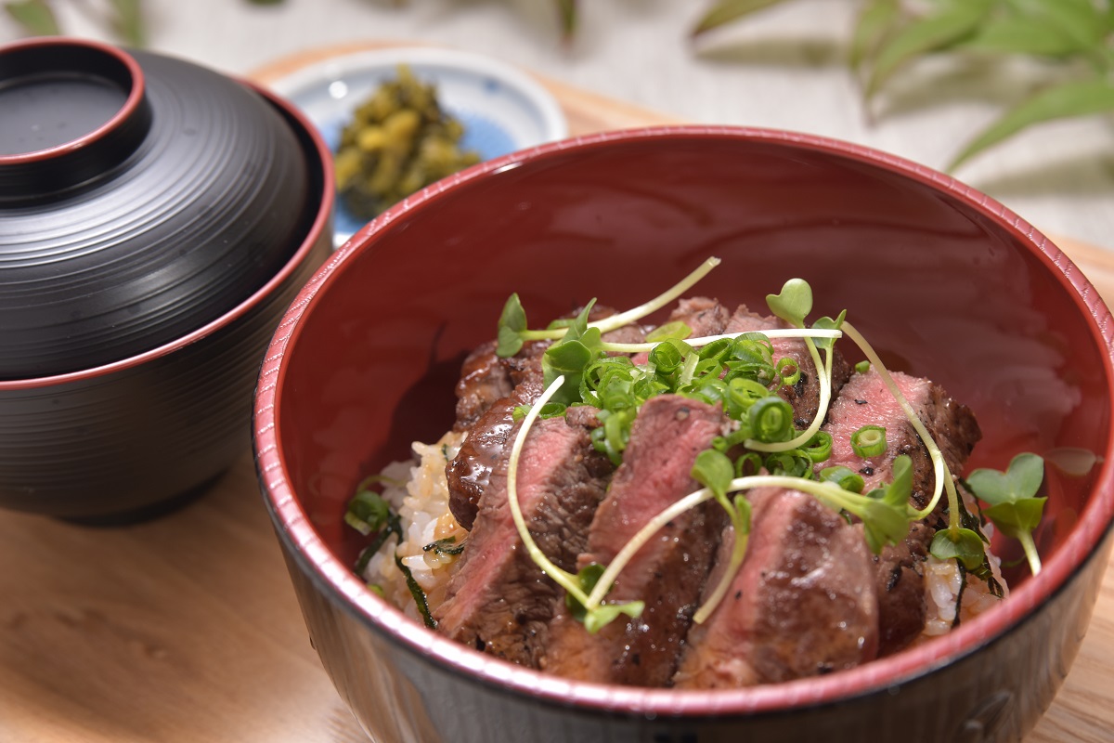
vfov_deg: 19.5
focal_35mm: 70
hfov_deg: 28.8
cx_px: 557
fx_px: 2166
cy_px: 372
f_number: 7.1
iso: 200
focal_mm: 70
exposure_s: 1/160
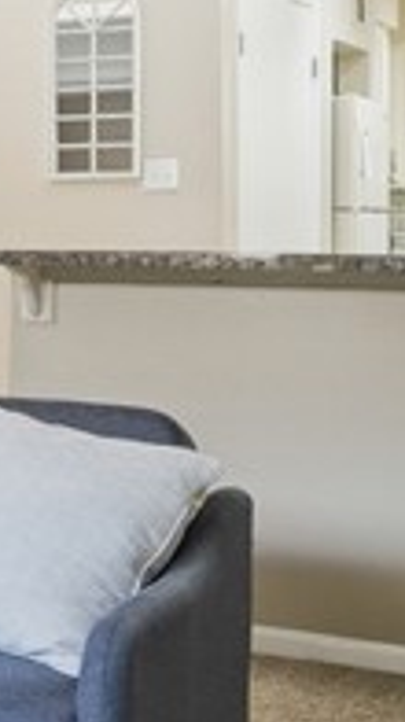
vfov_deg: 22.8
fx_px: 1779
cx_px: -828
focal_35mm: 93
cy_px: 232
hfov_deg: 9.8
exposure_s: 1/30
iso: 320
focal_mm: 16
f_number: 9
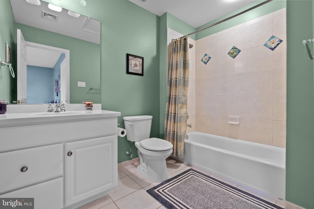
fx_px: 140
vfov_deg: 73.8
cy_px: 104
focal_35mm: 16
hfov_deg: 96.7
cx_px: 157
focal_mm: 16
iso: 2500
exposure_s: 1/10
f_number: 8
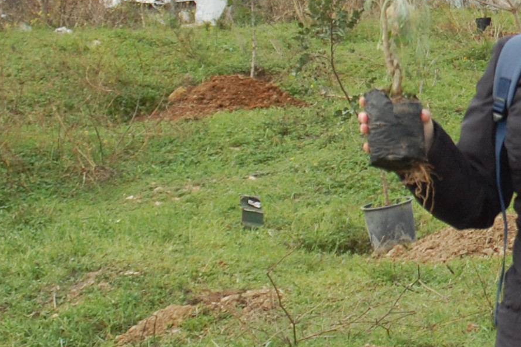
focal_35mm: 280
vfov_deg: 4.9
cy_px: 72
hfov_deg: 7.3
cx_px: 681
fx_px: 4047
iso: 400
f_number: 5.6
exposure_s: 1/320
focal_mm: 55
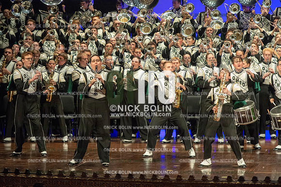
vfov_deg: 6.2
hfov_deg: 9.4
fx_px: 1716
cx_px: 140
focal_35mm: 220
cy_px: 94
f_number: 5.6
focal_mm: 220
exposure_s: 1/320
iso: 8000
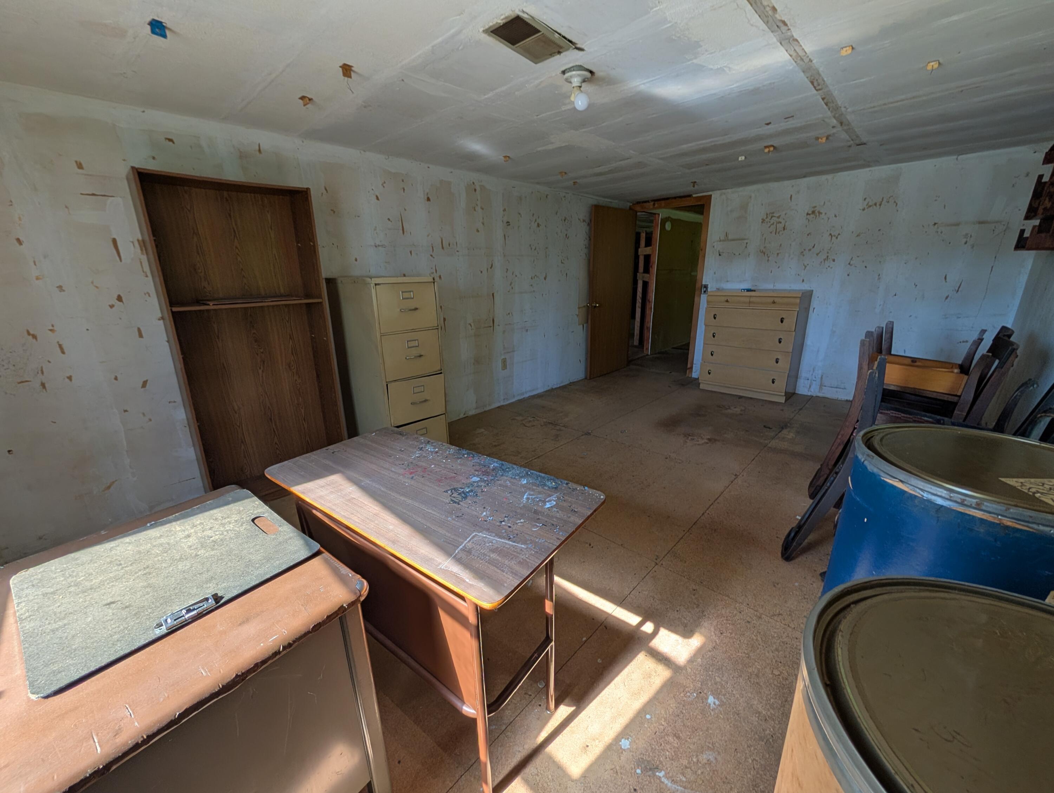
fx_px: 366
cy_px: 396
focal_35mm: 12
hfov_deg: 110.5
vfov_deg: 94.6
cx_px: 527
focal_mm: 2.02
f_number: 1.7
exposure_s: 1/390
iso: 56
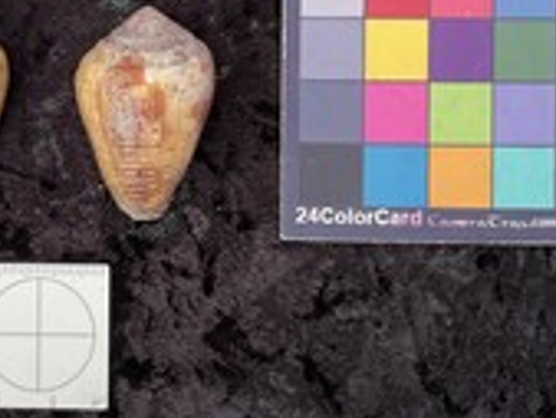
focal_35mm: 60
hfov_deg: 29.9
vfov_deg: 24.0
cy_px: 74
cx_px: -3
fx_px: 964
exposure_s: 1/120
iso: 50
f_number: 1.8
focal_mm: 3
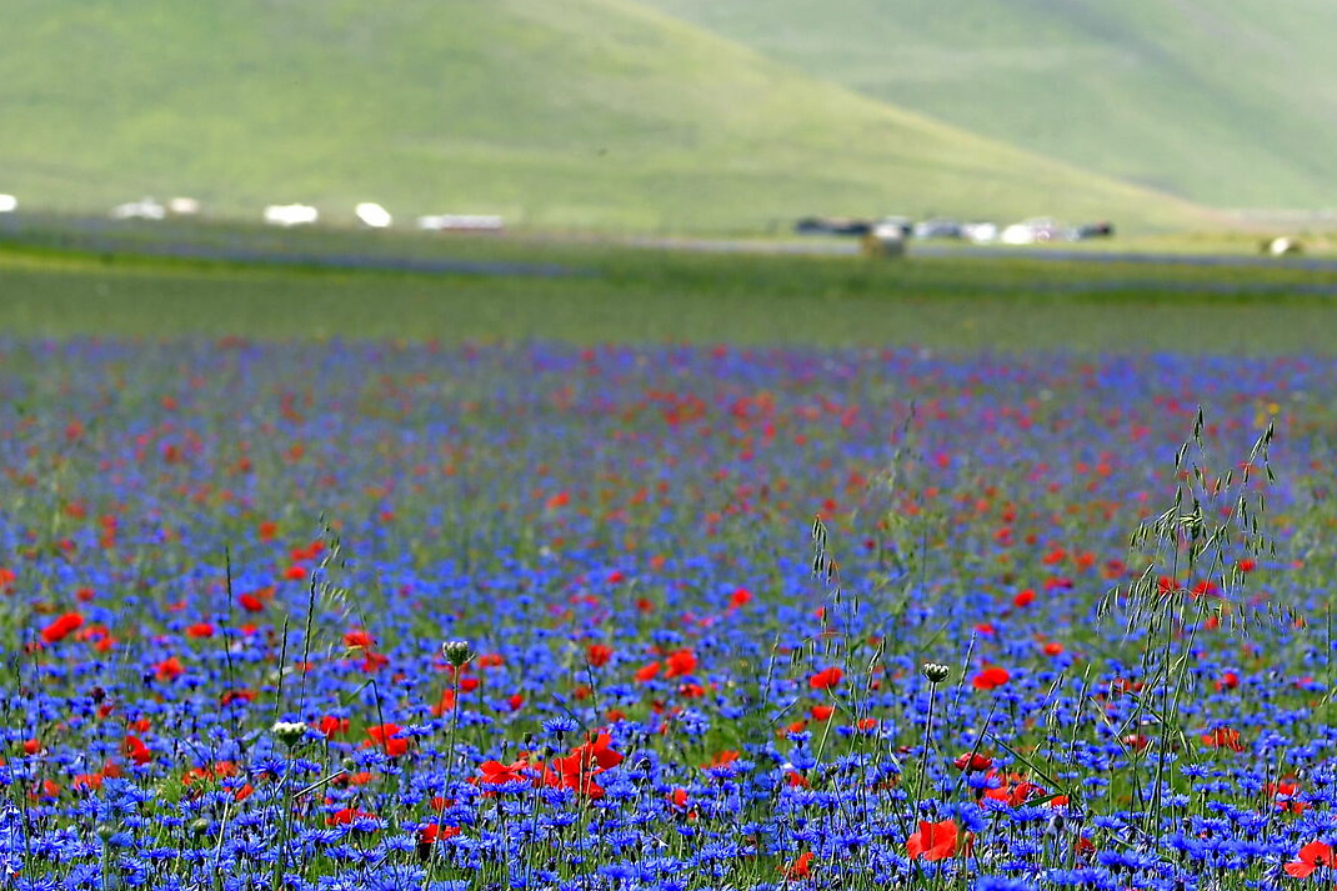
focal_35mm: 175
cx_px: 1371
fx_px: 6498
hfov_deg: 11.6
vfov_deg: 7.8
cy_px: 651
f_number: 4.5
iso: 100
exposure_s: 1/640
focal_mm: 52
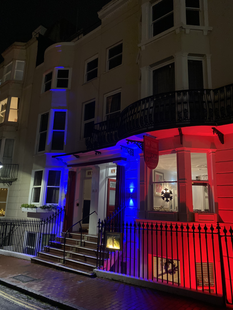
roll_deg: -1.8
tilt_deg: +13.7
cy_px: 155
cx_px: 116
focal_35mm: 26
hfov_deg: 53.1
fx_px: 233
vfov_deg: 67.3
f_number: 1.8
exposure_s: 1/25
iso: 800
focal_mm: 4.25
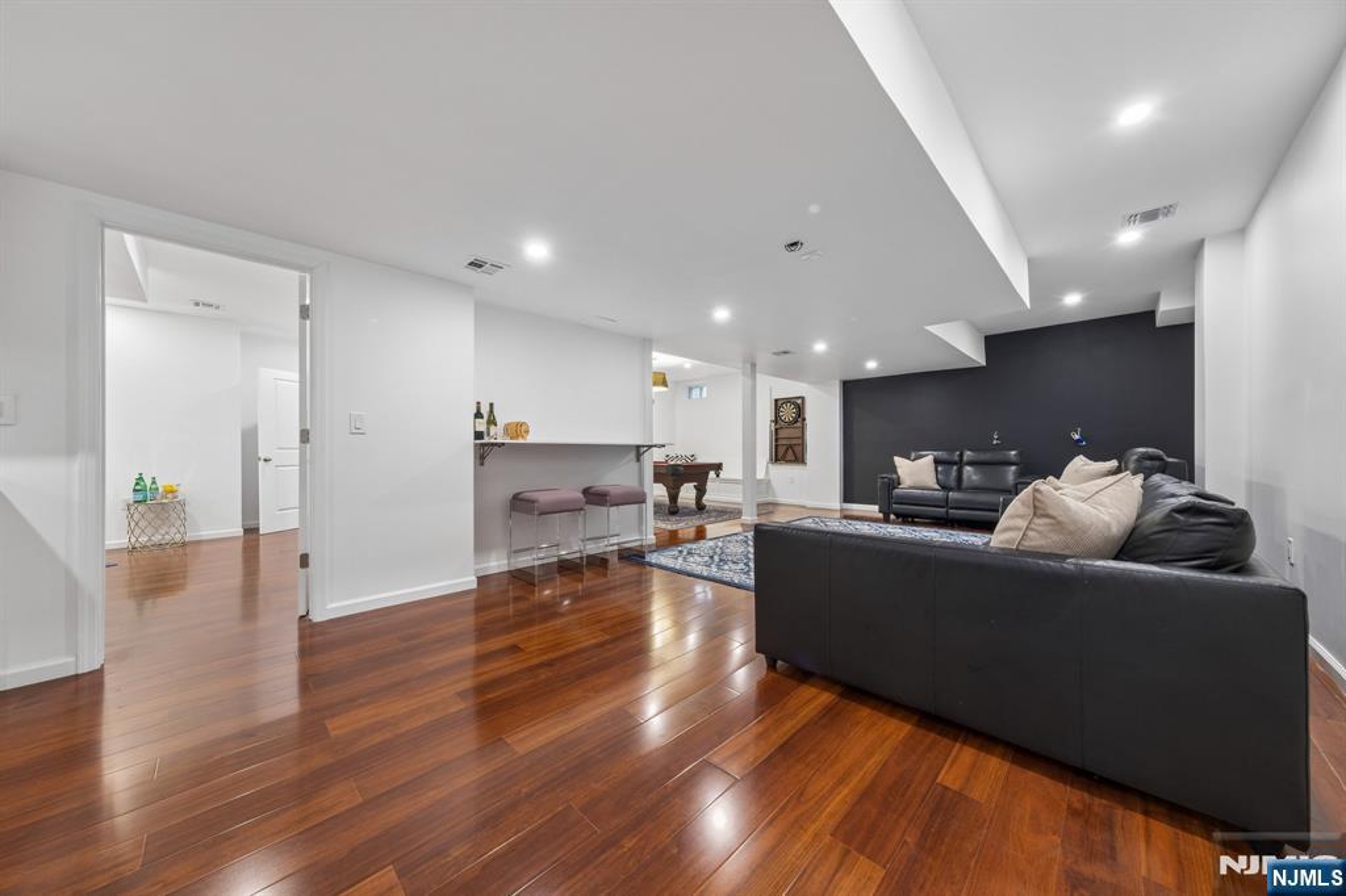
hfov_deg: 112.6
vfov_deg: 90.0
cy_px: 448
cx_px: 673
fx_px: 448
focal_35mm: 12
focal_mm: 8
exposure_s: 1/2.5
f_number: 9
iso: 250
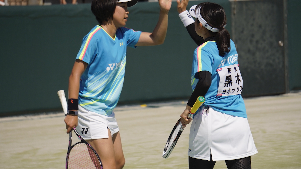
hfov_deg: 10.1
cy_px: 70
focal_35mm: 213
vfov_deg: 5.7
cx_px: 150
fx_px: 1696
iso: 320
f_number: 5.6
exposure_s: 1/4000
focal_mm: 135
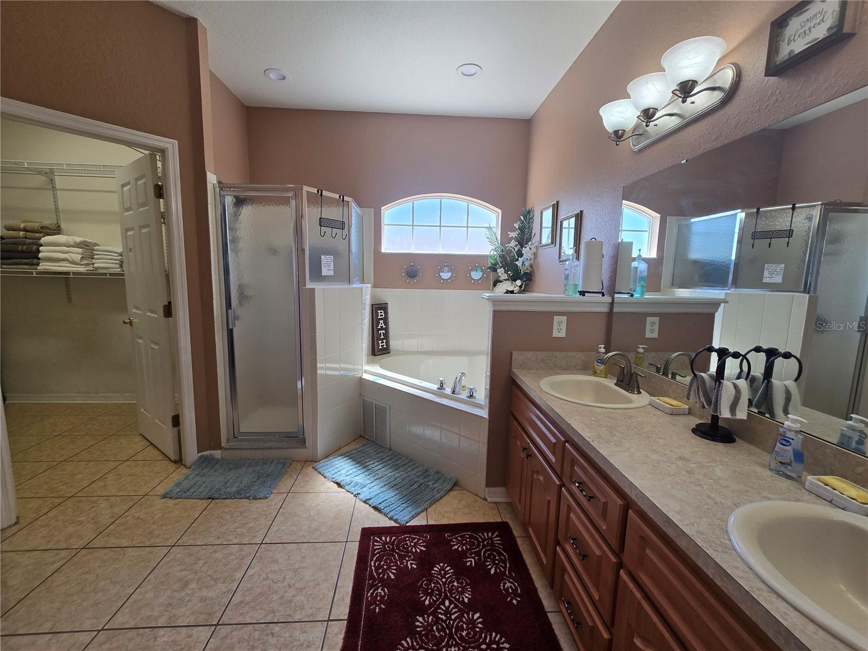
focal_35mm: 13
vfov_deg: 89.9
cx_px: 434
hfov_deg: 106.2
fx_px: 326
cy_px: 326
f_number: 2.2
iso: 50
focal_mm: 2.2
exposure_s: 1/120
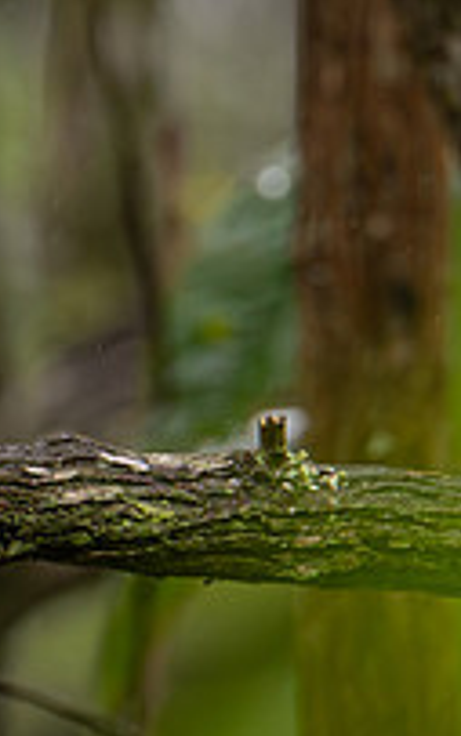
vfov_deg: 0.7
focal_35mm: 3189
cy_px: -13
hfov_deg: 0.4
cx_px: 402
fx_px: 64060
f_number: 6.3
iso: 1250
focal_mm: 560
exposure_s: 1/500
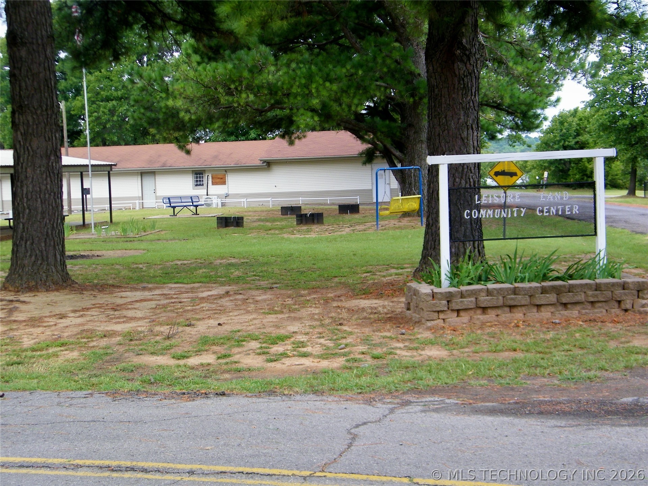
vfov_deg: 24.8
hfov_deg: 32.7
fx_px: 1104
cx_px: 324
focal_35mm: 59
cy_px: 243
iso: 80
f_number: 4.1
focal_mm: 10.6
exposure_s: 1/125
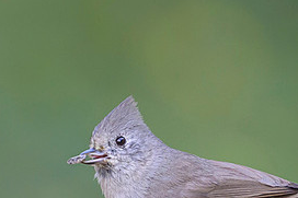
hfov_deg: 0.9
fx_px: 19821
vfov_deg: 0.6
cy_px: 215
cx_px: 129
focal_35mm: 2396
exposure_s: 1/400
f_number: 2.8
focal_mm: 400
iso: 1000
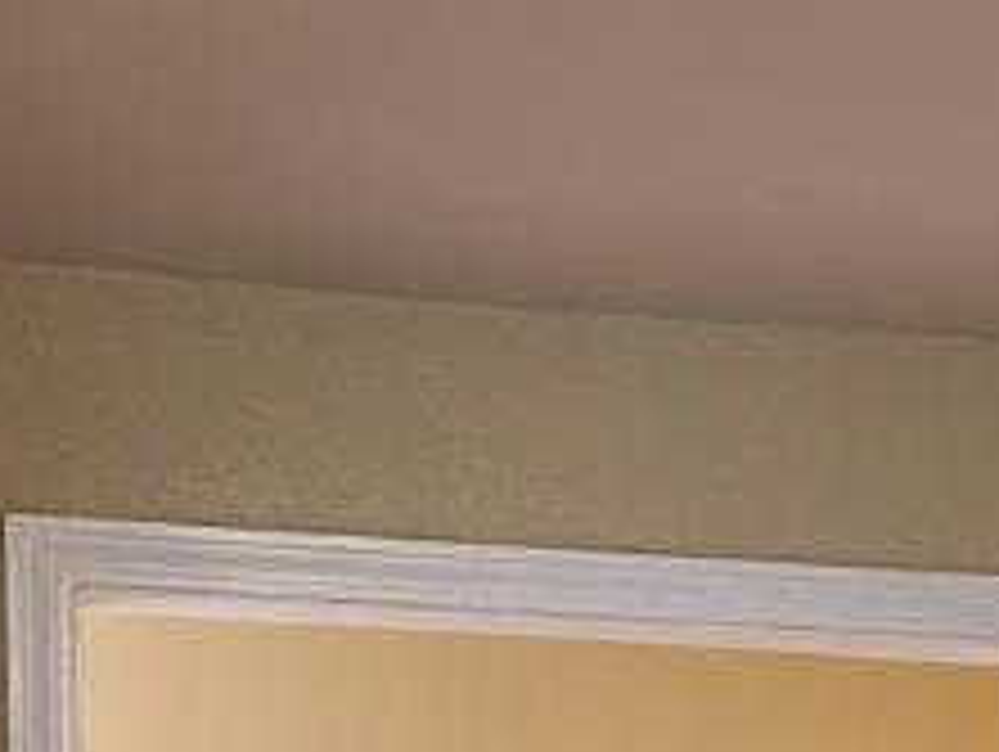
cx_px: 1238
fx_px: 4680
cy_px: 1448
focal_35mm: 162
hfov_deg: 11.9
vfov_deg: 8.7
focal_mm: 6.76
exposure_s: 1/60
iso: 125
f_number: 1.78
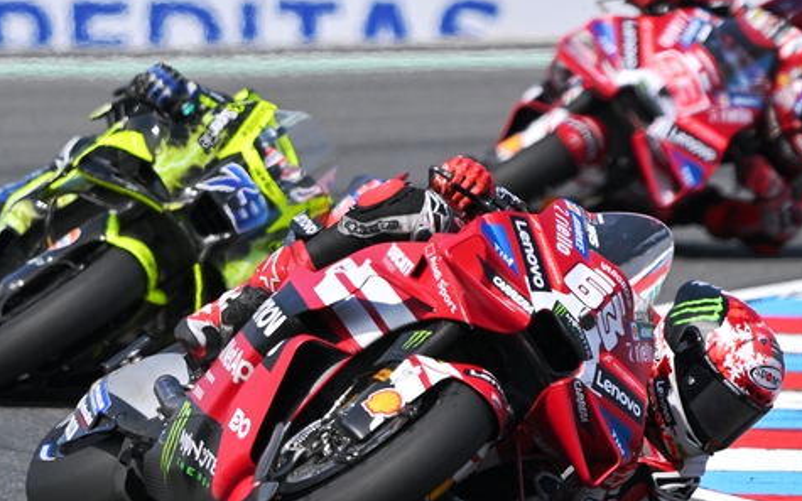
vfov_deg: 1.7
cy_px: 264
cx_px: 444
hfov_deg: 2.7
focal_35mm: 790
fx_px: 17269
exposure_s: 1/1600
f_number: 6
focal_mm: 460
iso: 280
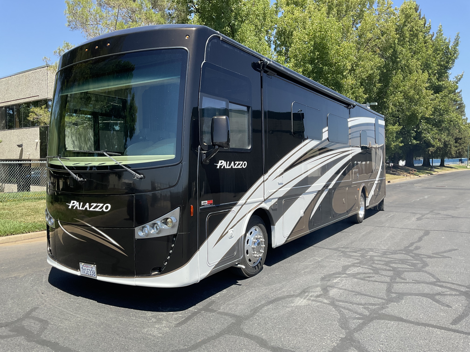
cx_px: 235
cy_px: 176
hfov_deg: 61.7
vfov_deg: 48.2
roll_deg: +0.3
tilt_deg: -1.8
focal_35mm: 29
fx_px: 394
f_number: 1.8
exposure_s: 1/978
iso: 16
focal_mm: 3
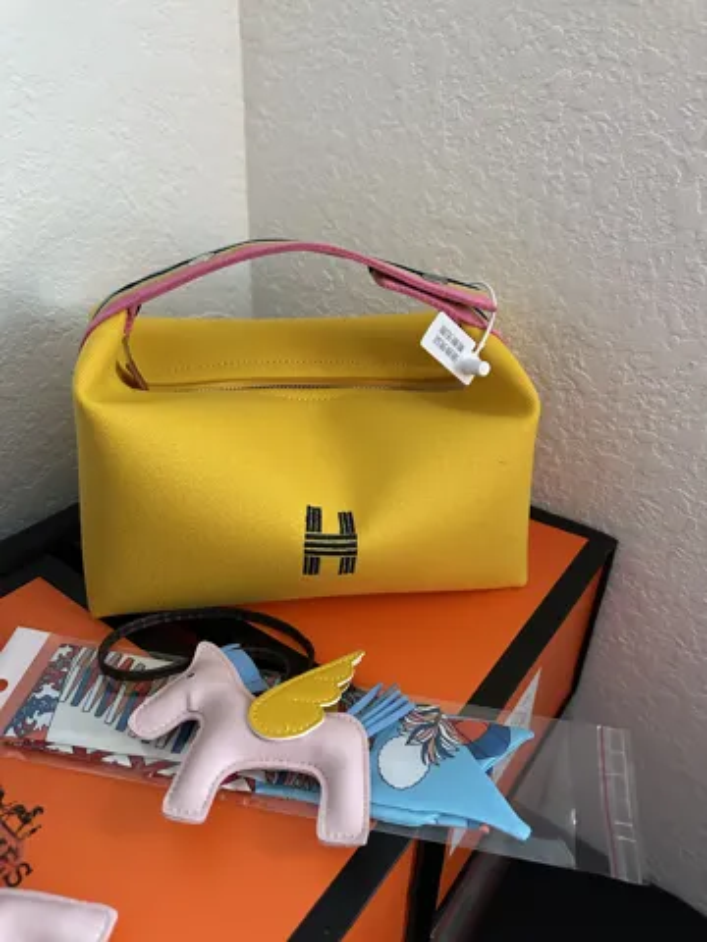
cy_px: 471
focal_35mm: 24
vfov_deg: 71.6
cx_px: 354
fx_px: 654
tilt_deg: -31.6
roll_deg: -3.2
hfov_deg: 56.8
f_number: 1.78
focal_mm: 6.86
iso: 800
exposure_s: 1/60
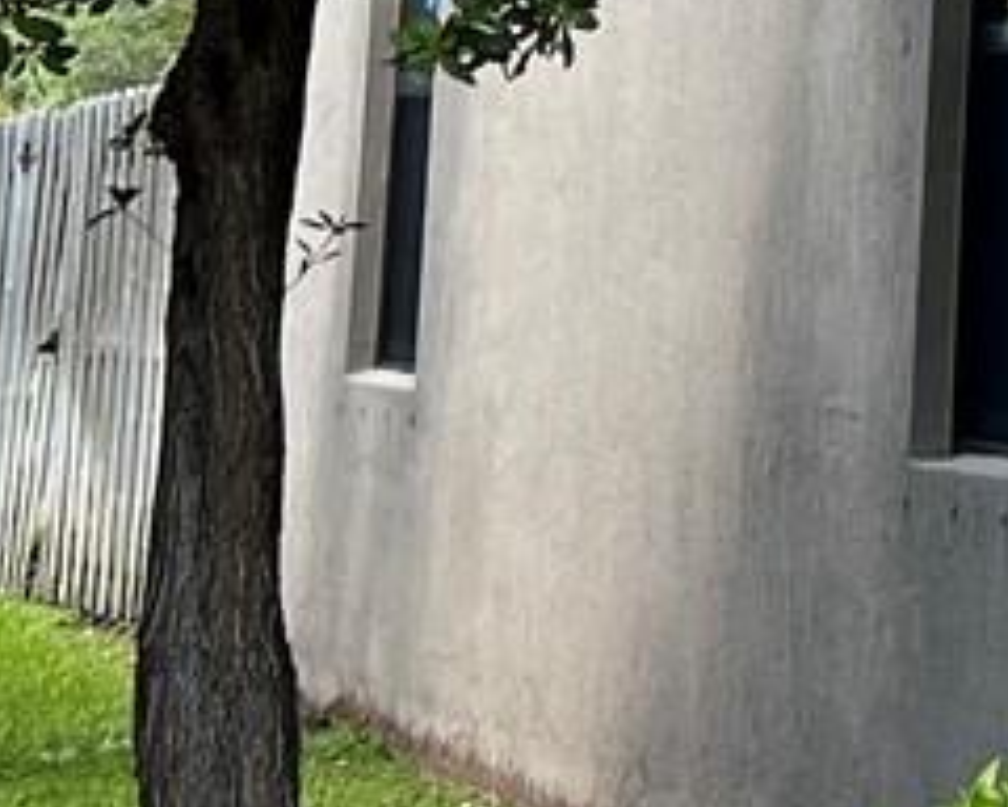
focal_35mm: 169
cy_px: -937
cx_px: 2398
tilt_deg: +11.8
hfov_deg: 10.0
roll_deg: +0.8
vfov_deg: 8.5
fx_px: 5042
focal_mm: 5.7
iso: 50
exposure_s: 1/1196
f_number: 1.5
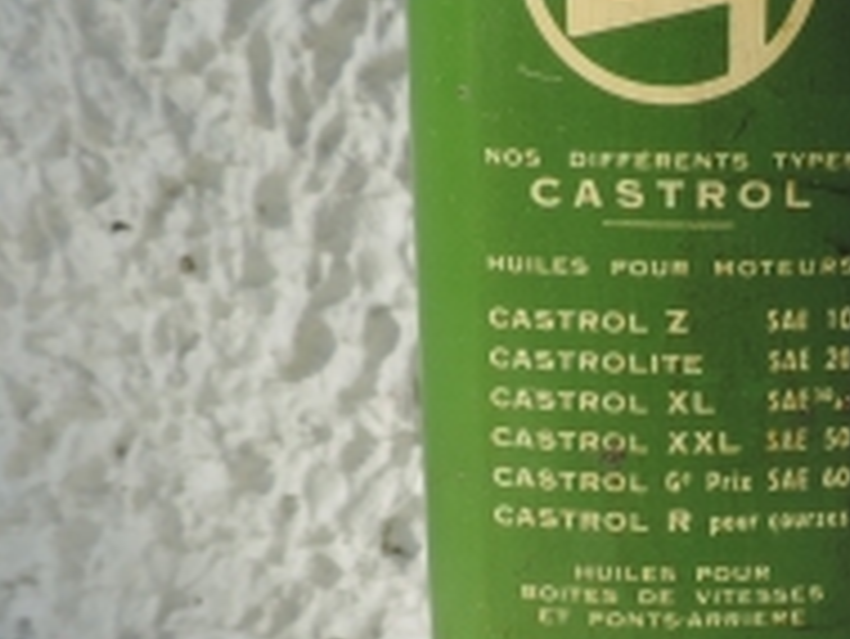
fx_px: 1867
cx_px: 769
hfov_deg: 24.9
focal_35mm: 76
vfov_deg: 19.3
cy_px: 459
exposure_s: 1/1250
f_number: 3
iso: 80
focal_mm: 4.3
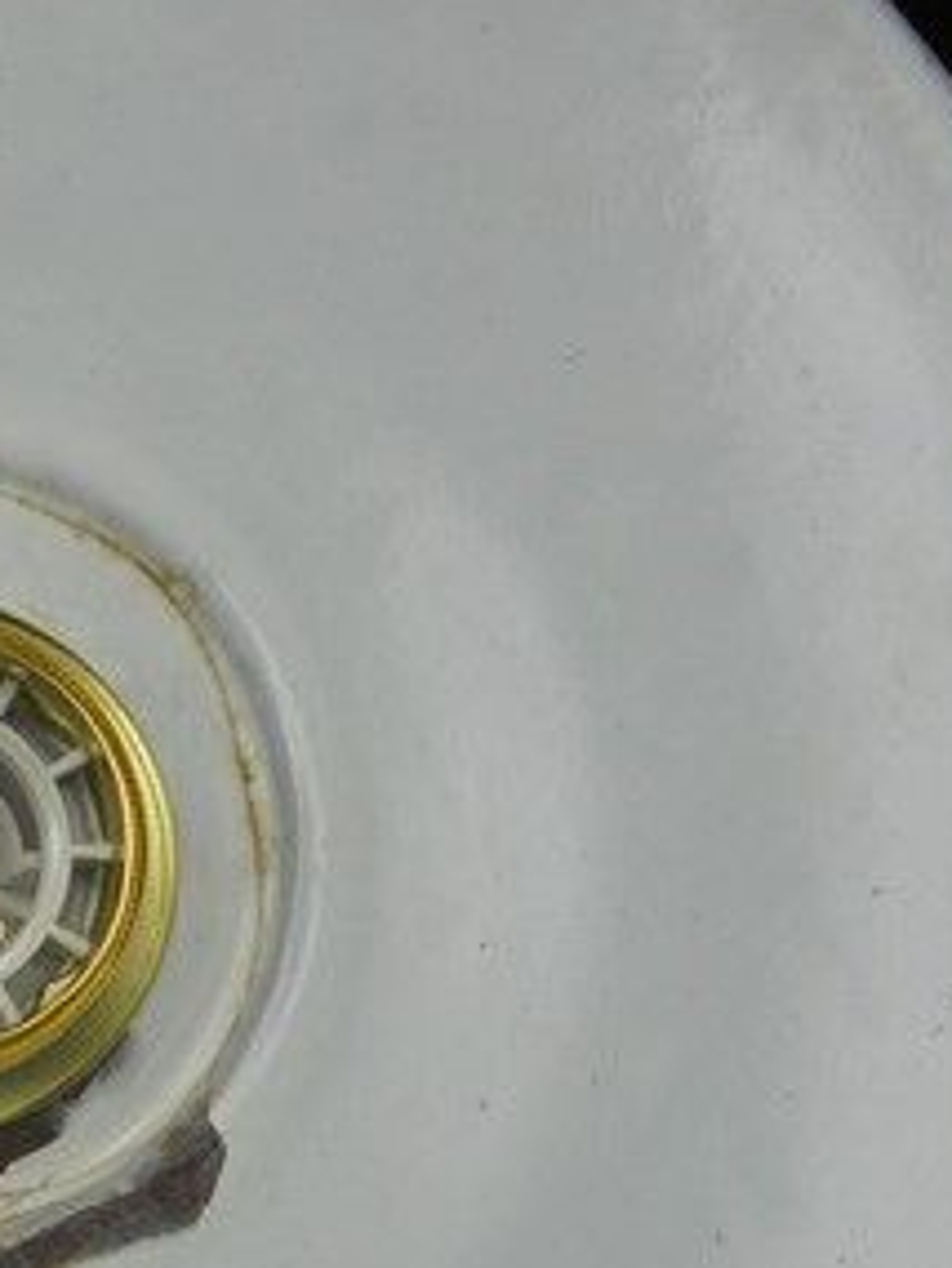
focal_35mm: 82
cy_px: 810
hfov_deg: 17.2
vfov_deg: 23.8
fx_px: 3005
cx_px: -189
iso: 100
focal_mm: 4.6
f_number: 3.5
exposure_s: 1/100
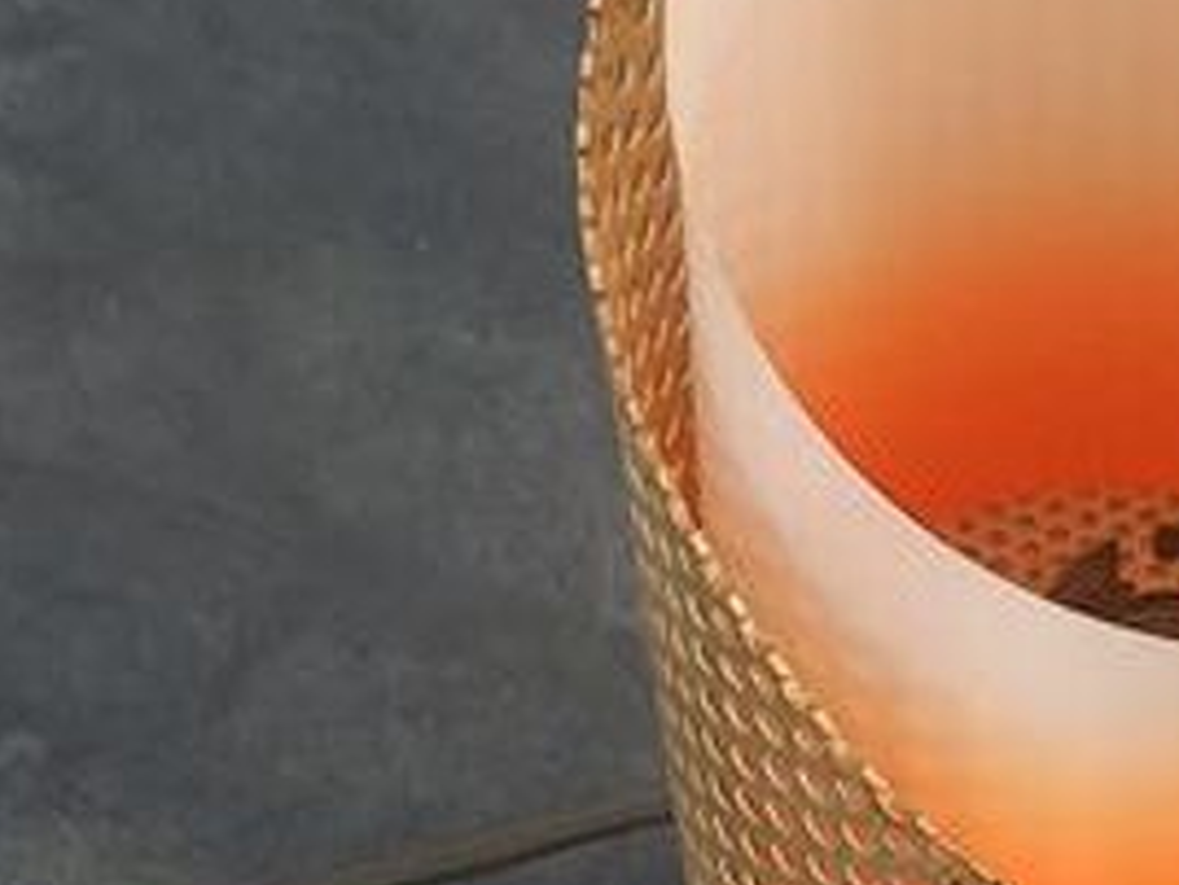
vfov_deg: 11.3
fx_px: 4225
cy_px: 1487
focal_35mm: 124
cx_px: 1262
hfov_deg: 15.5
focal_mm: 4.65
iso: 320
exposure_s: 1/50
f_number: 1.8
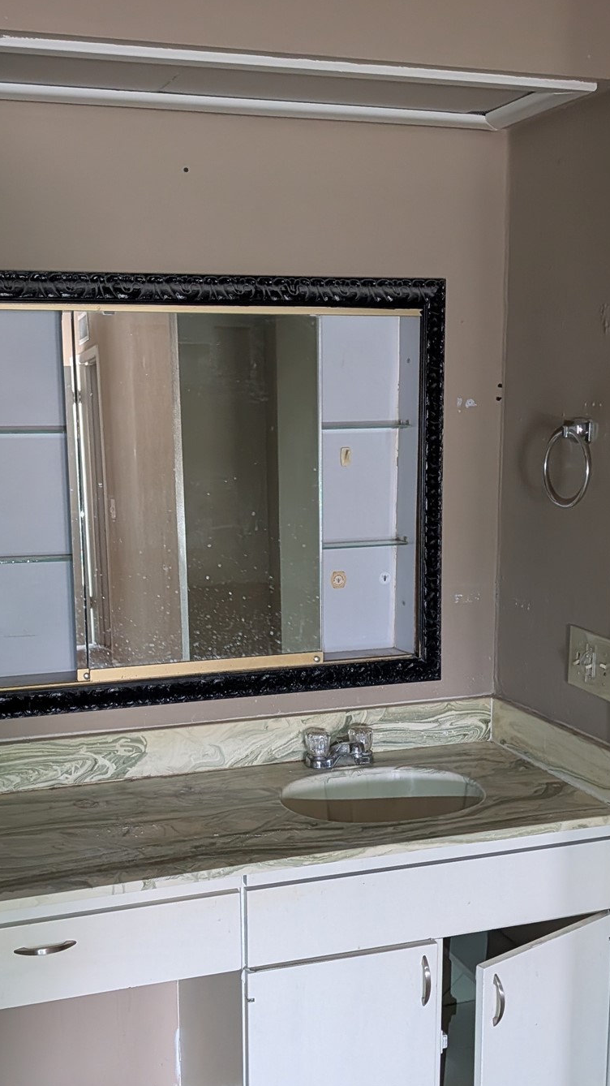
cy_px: 612
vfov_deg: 50.4
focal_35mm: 40
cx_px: 270
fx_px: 1151
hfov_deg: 29.7
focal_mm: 6.9
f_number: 1.68
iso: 688
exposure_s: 1/48.8
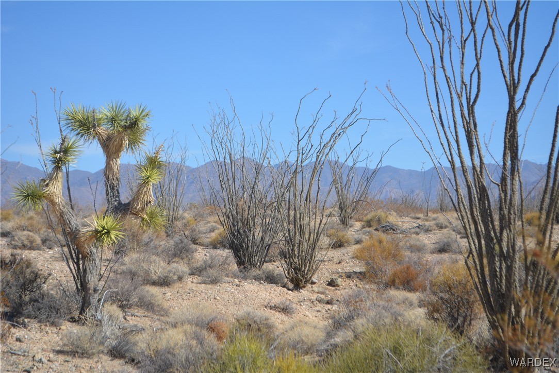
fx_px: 1282
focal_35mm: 82
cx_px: 280
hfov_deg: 24.6
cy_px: 186
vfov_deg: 16.6
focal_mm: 55
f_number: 7.1
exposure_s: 1/1600
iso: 400
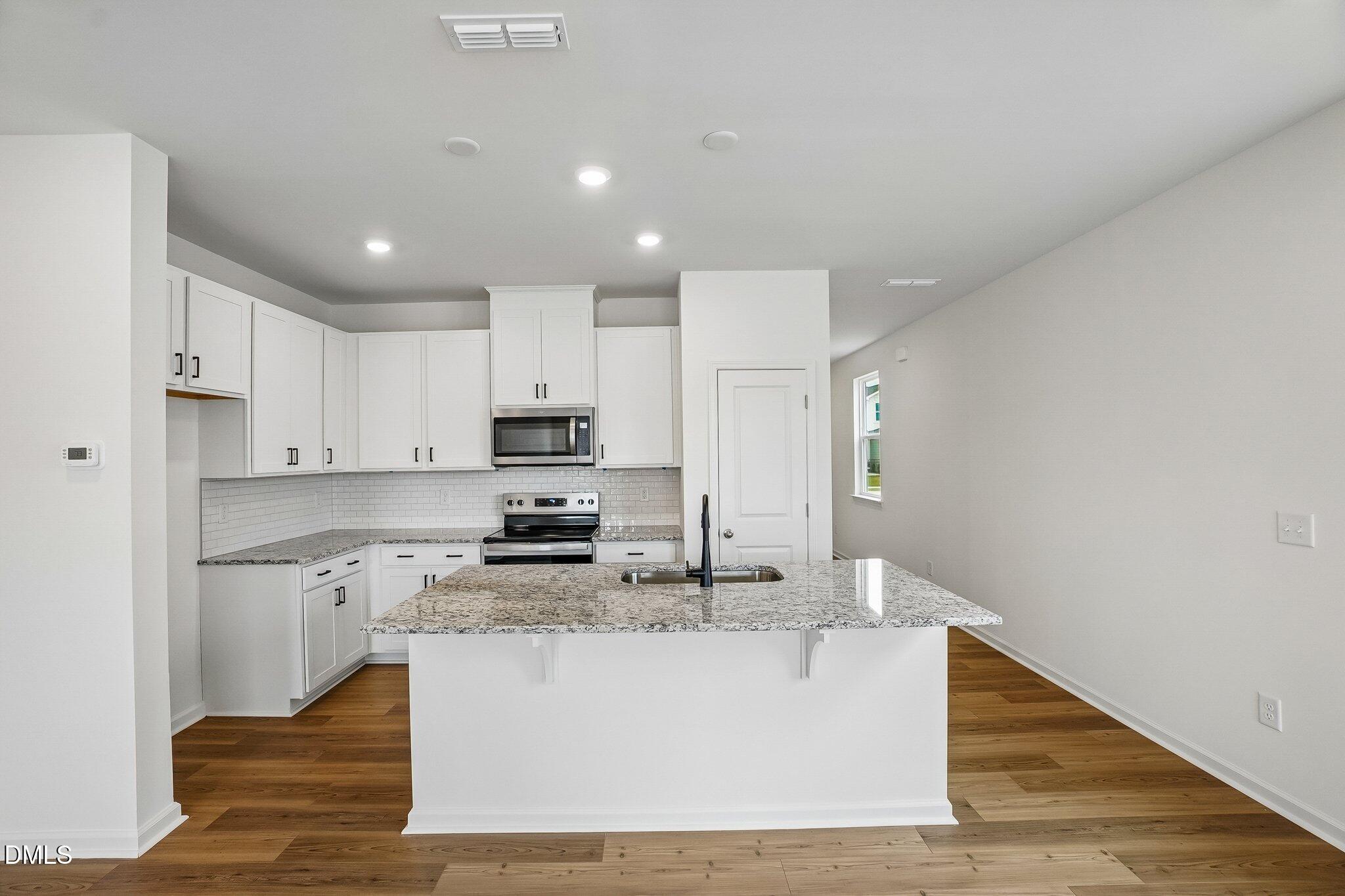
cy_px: 448
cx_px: 672
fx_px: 560
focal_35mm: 15
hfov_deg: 100.4
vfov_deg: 77.3
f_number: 8
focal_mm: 10
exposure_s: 1/20
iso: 400
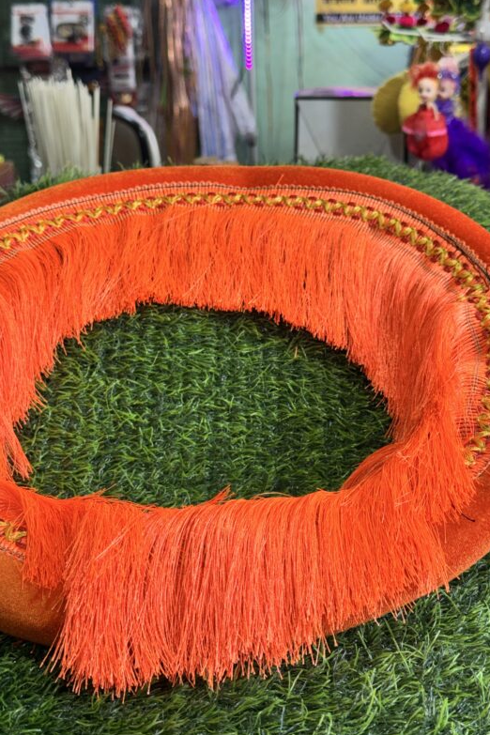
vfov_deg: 38.9
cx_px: 280
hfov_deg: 26.5
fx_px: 1041
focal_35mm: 51
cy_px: 372
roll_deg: +0.3
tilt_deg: -16.9
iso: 50
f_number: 1.78
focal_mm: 6.76
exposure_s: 1/50
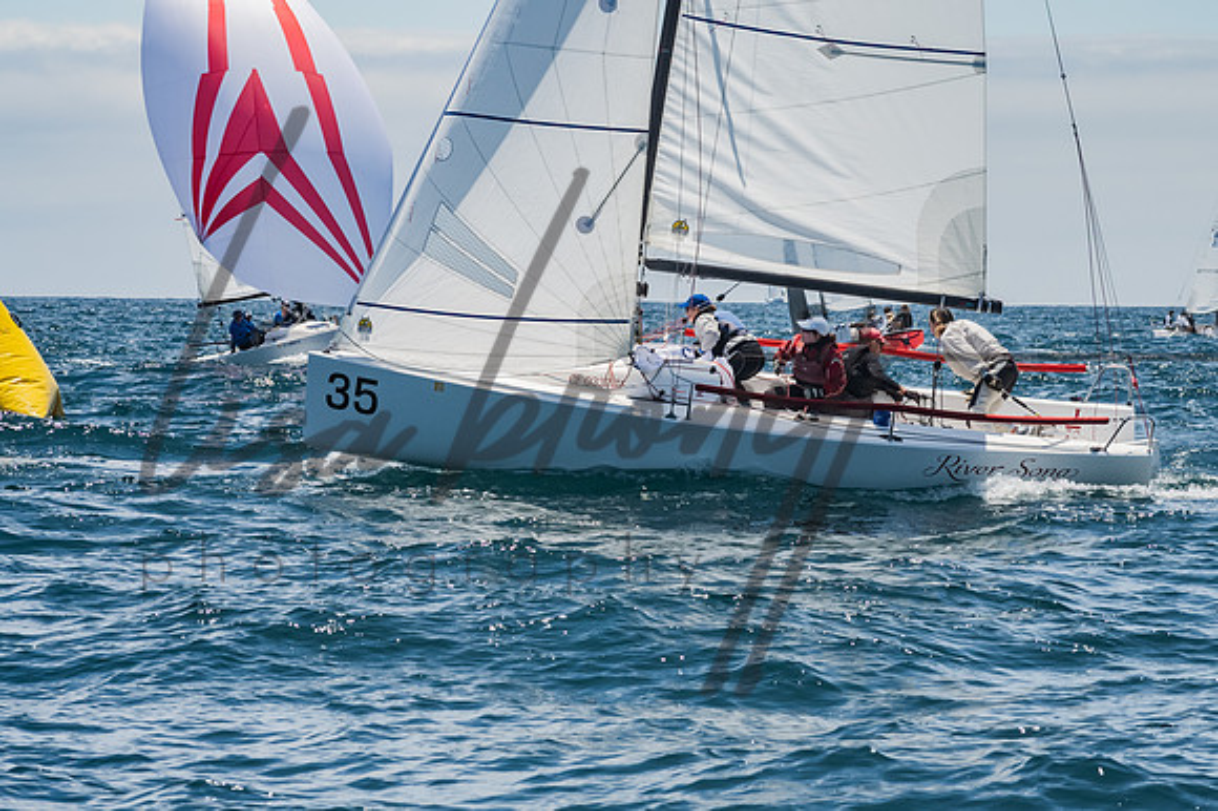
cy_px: 406
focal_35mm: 202
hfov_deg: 10.2
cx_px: 609
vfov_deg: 6.8
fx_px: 6830
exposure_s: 1/1000
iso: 640
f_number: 14
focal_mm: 135
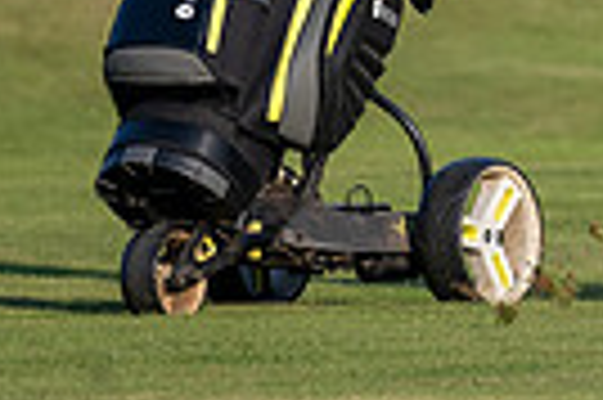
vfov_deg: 0.7
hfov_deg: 1.1
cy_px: -387
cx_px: 1017
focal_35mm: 1941
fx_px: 32472
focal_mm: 300
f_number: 4
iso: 200
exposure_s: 1/1250
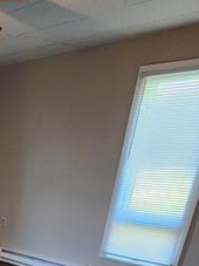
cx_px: -96
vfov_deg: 33.7
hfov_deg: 25.3
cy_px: 328
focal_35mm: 44
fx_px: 338
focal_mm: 2.2
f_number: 2.2
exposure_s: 1/60
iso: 320
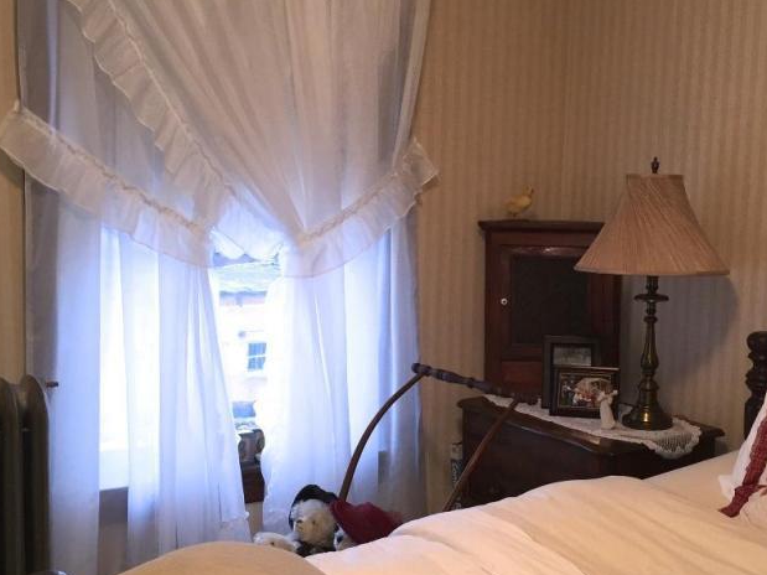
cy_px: 333
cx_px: 442
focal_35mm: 48
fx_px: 1063
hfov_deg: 39.6
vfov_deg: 30.2
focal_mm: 4.15
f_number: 2.2
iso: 80
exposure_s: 1/30
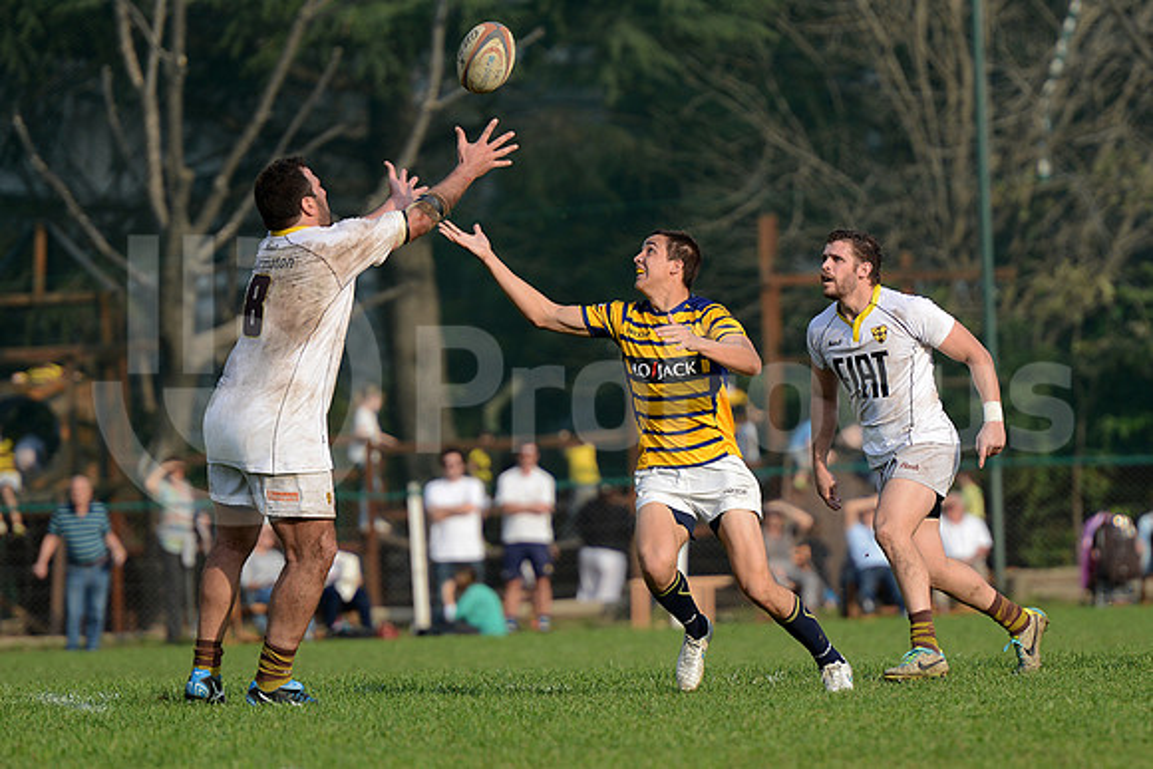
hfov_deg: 7.6
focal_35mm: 270
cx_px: 576
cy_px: 384
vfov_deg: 5.1
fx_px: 8649
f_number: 4
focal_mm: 270
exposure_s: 1/1250
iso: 320
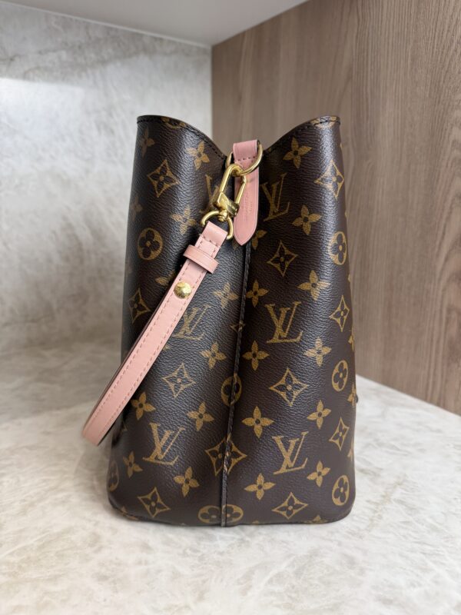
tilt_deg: -14.4
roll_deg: -0.6
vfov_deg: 71.6
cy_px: 308
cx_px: 230
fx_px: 426
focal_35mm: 24
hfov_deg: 56.8
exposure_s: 1/120
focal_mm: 6.76
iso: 160
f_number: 1.78
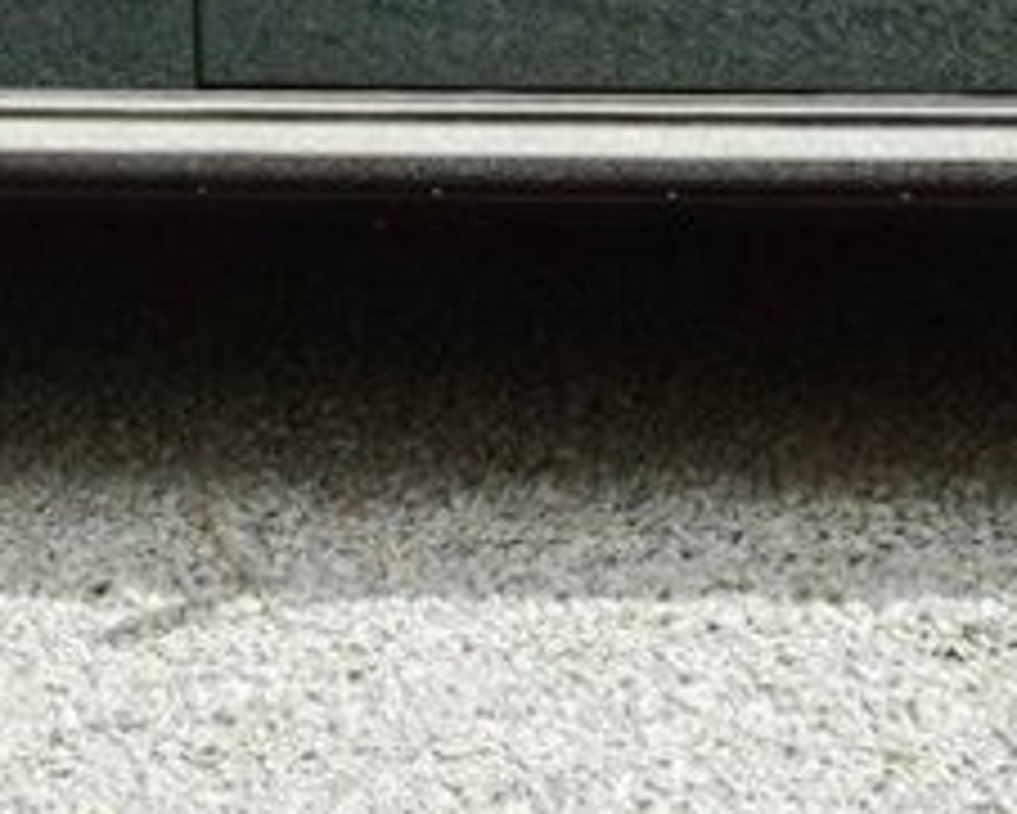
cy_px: -706
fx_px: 5390
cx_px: 513
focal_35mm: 179
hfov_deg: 10.8
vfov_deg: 8.3
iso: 400
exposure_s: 1/200
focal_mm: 24
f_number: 10
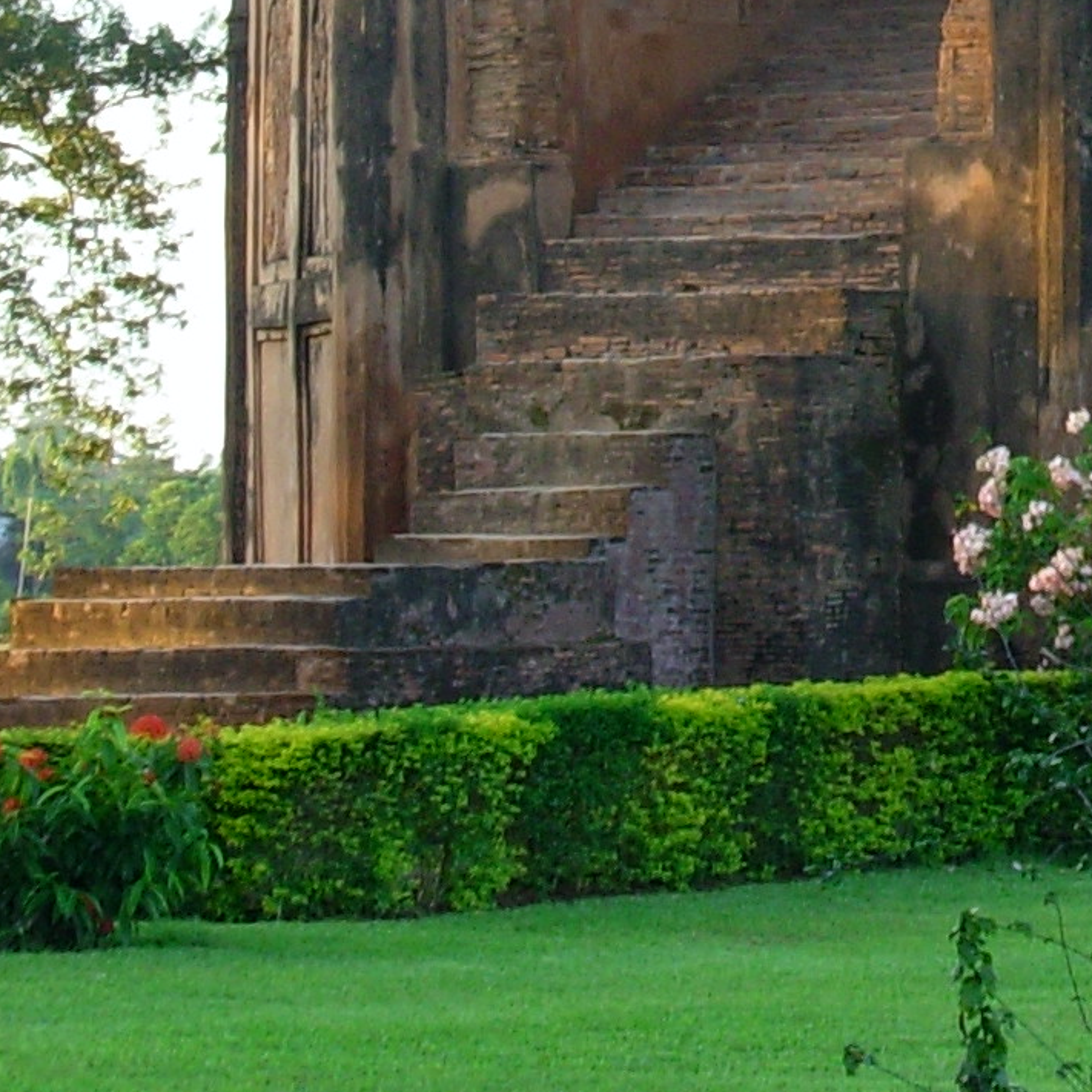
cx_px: 1410
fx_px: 8744
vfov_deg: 7.1
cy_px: -458
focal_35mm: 245
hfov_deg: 7.1
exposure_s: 1/26.9
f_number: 3.5
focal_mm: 11.5
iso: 50
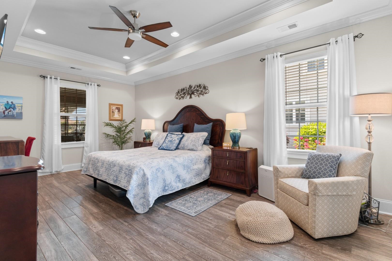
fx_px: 174
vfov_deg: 73.7
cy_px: 130
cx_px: 196
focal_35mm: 16
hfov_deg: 96.7
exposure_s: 1
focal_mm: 11
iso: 100
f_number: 4.8
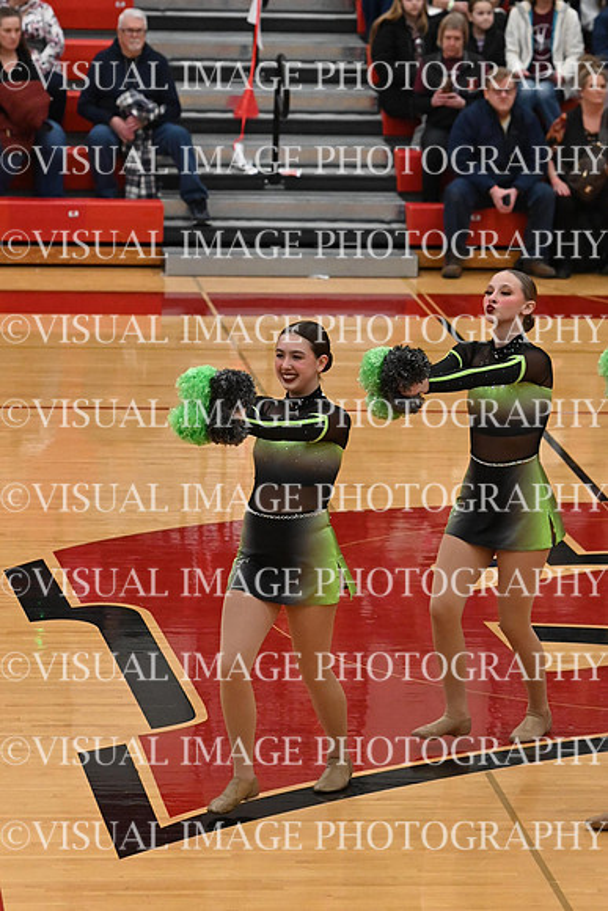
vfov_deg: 11.8
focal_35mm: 174
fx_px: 4405
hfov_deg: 7.9
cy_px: 456
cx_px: 304
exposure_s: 1/400
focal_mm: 116
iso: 6400
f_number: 4
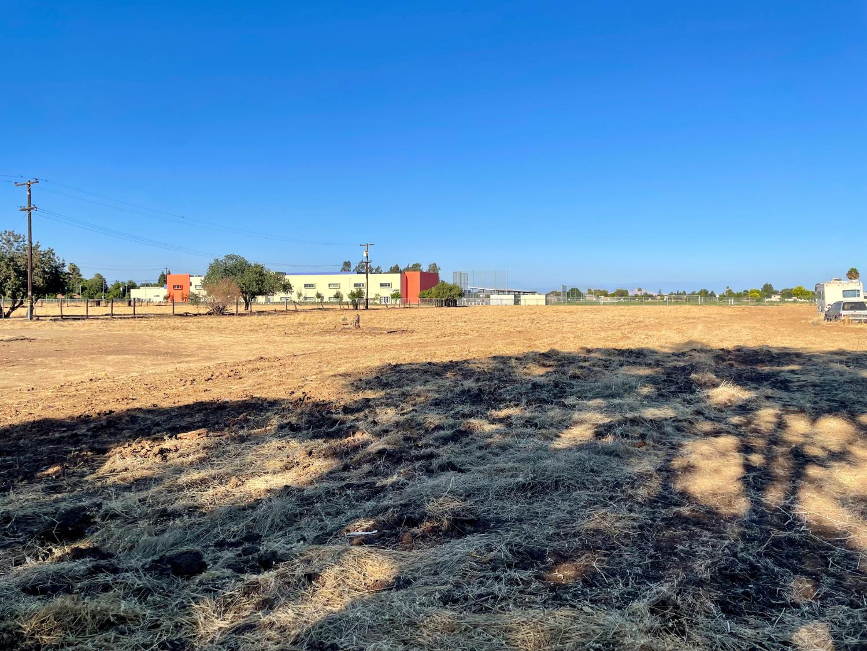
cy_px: 326
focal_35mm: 26
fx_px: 651
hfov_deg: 67.3
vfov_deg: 53.1
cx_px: 434
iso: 32
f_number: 1.6
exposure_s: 1/3509
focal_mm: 4.2
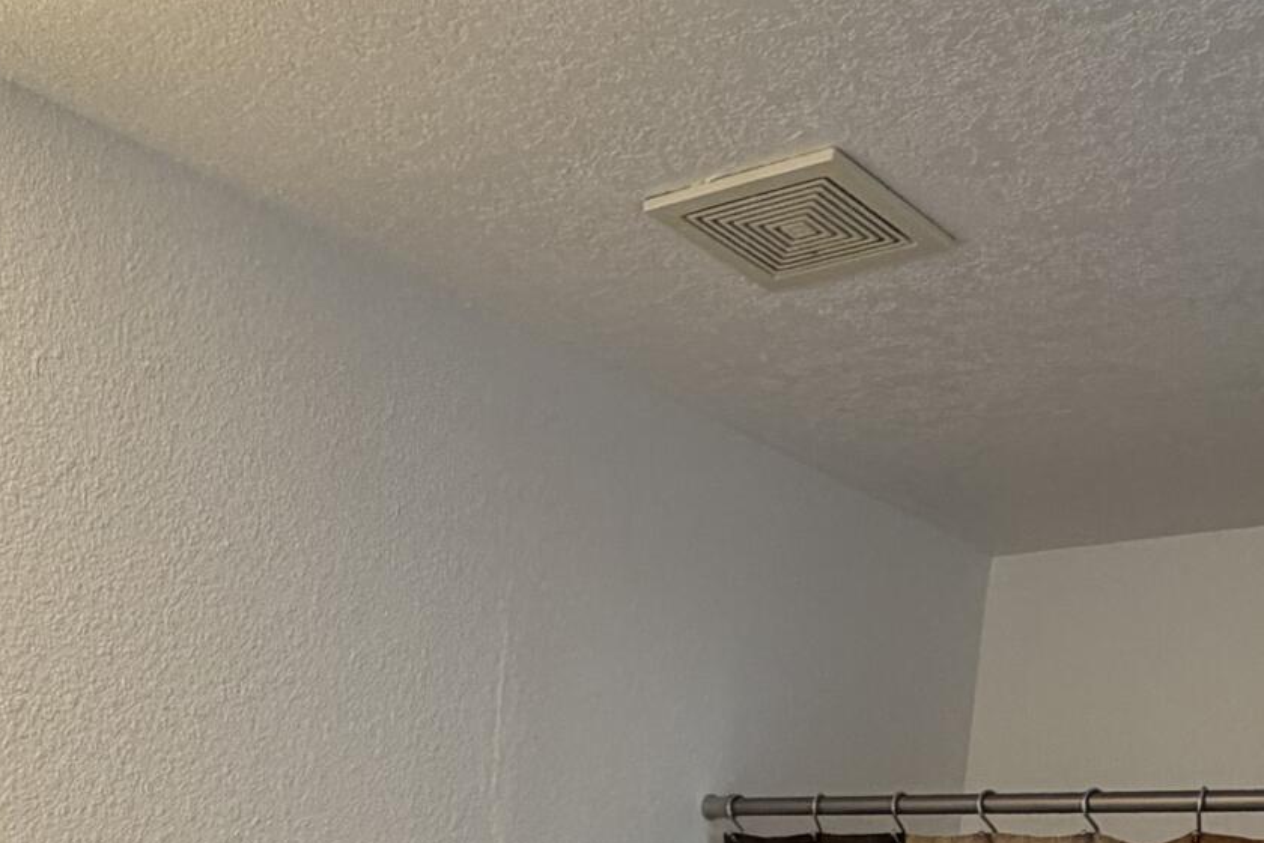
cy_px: 1365
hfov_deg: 38.2
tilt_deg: -11.5
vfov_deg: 20.8
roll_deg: -3.9
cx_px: 572
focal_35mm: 52
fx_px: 1826
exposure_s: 1/60
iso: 160
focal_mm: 2.22
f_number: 2.2
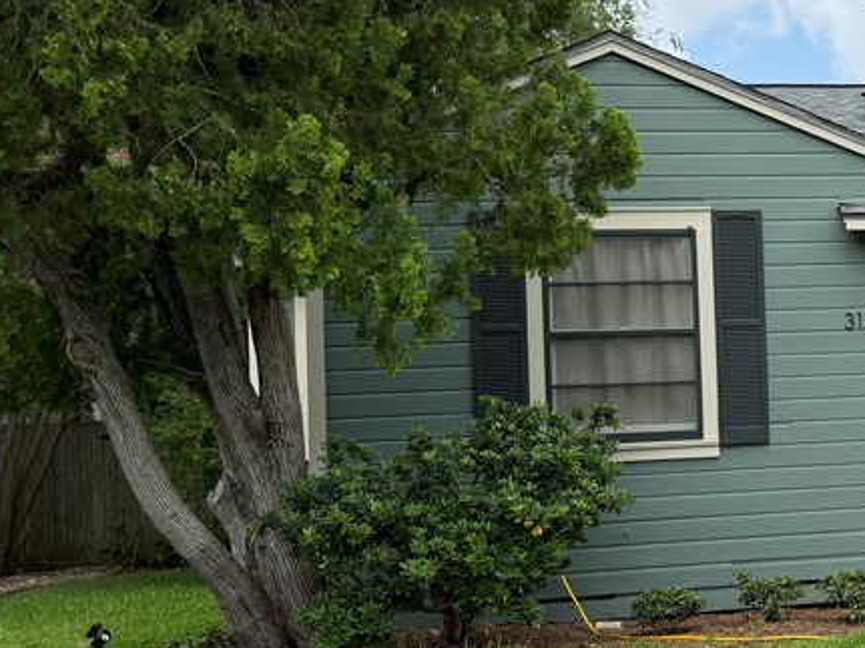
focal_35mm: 57
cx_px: 1005
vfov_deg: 25.6
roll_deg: +2.4
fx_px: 1424
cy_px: 351
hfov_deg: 29.6
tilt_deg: +2.8
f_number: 1.78
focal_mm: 6.76
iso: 80
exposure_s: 1/3759
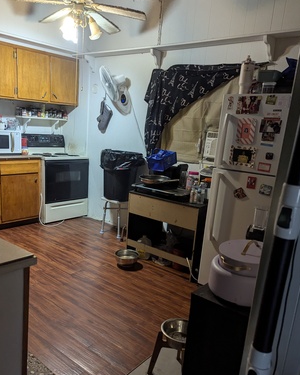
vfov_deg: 58.6
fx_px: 333
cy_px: 208
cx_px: 124
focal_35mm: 30
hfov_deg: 48.3
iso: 604
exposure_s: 1/120
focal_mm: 6.81
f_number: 1.85
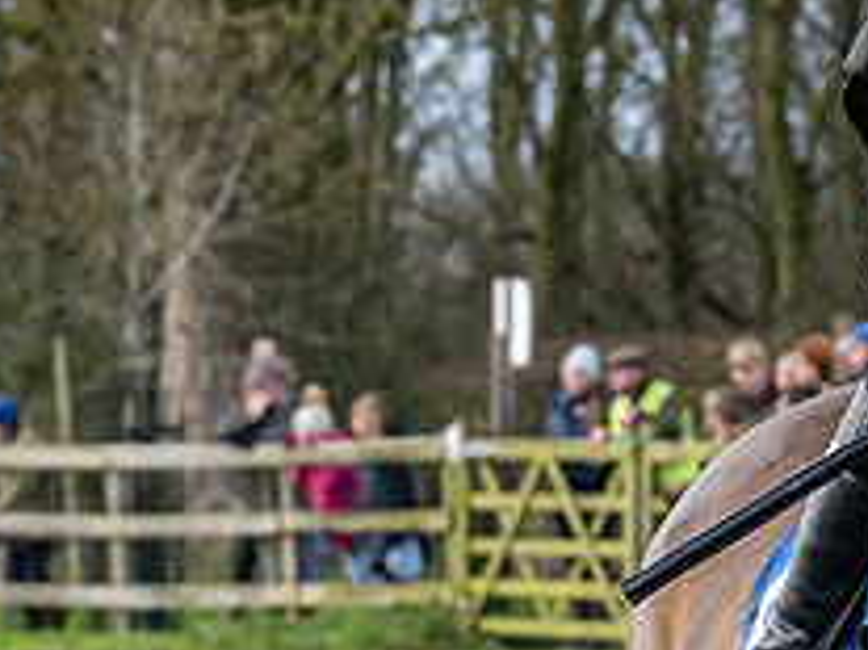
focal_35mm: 488
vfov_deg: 3.0
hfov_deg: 4.0
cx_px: 1373
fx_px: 12230
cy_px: 317
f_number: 5
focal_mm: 81
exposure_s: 1/800
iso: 800
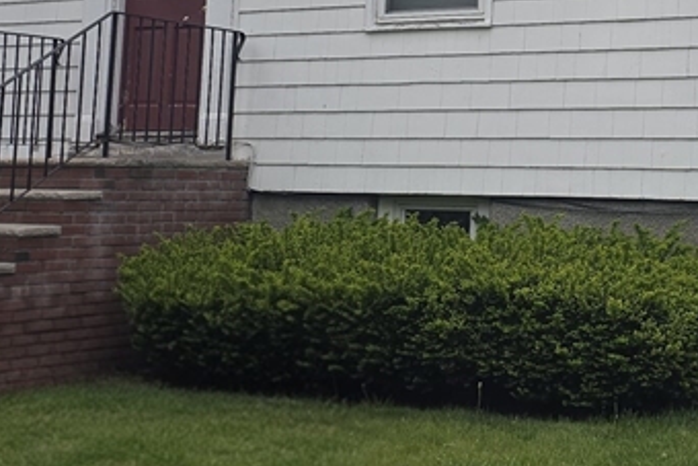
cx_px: 556
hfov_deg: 27.5
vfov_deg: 18.5
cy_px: 23
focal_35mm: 72
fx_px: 1397
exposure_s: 1/500
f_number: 1.7
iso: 12
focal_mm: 6.3
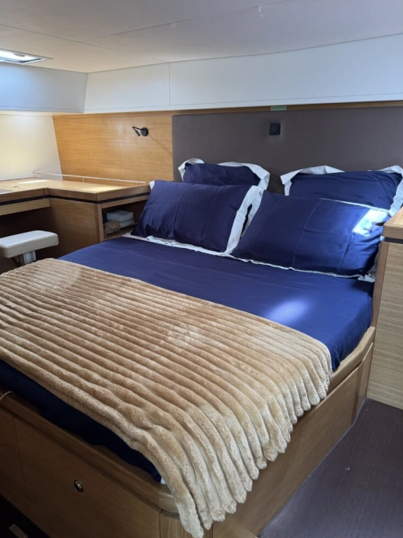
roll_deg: +0.4
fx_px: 388
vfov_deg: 69.4
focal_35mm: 25
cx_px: 194
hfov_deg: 54.8
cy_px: 259
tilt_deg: -16.3
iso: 250
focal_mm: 6.76
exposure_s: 1/60
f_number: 1.78
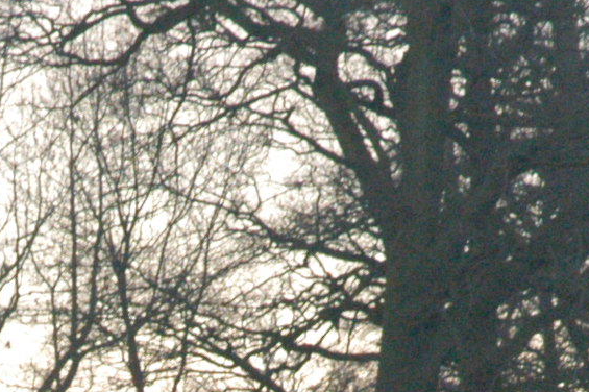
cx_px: -98
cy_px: 693
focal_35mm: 559
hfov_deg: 3.7
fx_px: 9140
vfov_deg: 2.4
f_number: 13
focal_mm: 70
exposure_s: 1/640
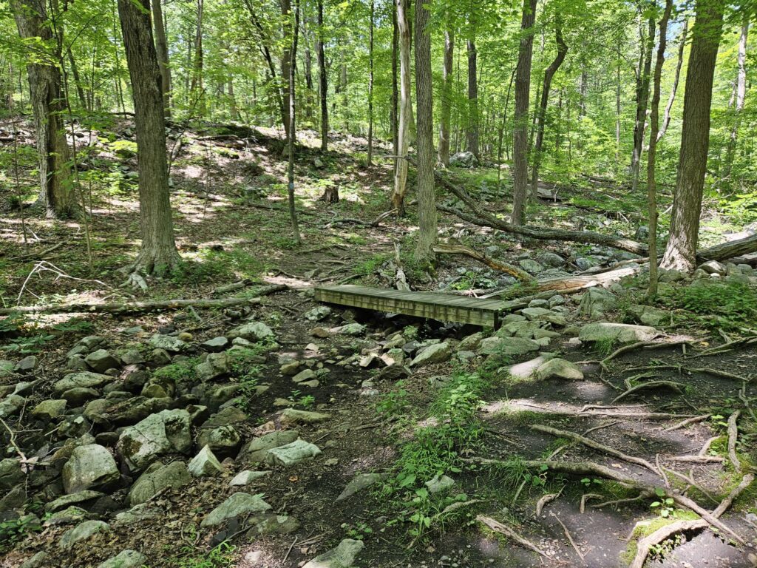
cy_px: 284
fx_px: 503
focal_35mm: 23
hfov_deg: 73.9
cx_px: 378
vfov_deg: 58.9
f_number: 1.8
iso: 100
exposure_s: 1/180
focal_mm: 5.4
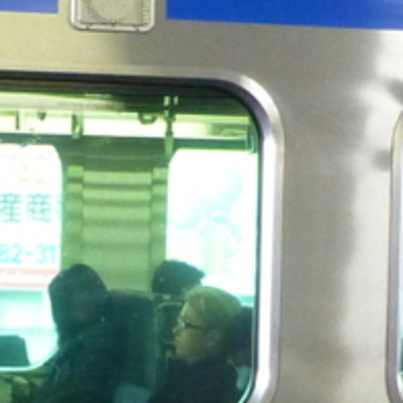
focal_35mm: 172
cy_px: 442
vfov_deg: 10.1
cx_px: 100
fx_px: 2265
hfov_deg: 10.1
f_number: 3.3
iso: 400
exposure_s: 1/13
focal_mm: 4.3
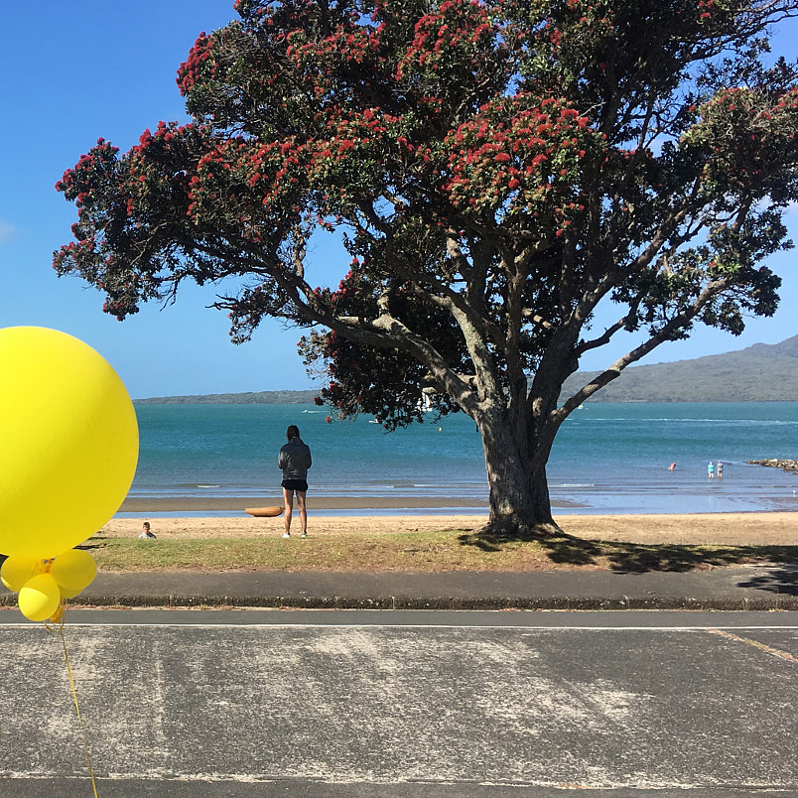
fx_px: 1330
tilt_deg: -0.6
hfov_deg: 31.2
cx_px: 20
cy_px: 398
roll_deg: +0.7
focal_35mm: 51
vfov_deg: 33.4
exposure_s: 1/1570
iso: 25
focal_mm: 4.15
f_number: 2.2
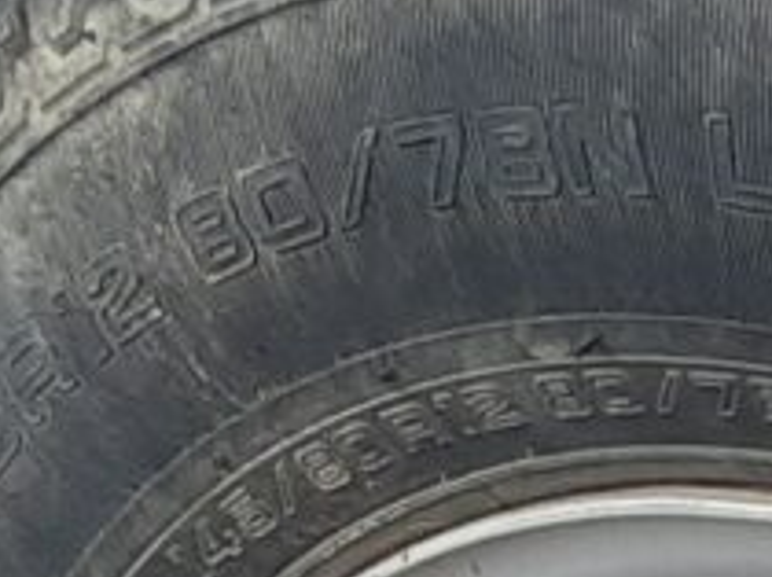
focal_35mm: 206
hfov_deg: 9.4
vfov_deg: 6.8
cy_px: 1371
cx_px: 1040
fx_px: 4589
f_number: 1.9
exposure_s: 1/371
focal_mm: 2.91
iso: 40
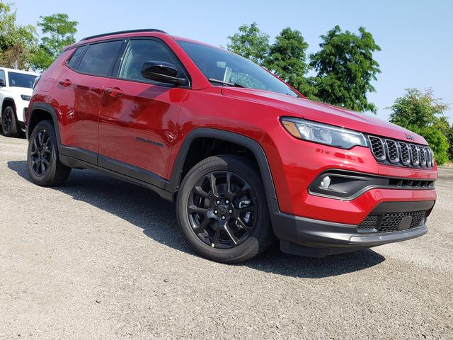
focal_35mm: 26
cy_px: 170
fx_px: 340
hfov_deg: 67.3
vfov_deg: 53.1
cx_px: 226
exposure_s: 1/681
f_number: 2.4
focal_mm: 4.3
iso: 50
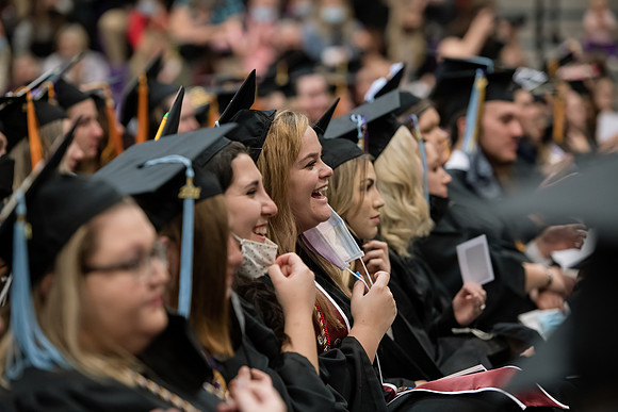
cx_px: 309
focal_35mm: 155
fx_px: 2661
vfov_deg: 8.9
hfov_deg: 13.2
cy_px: 206
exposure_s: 1/200
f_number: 3.5
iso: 1250
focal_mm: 155
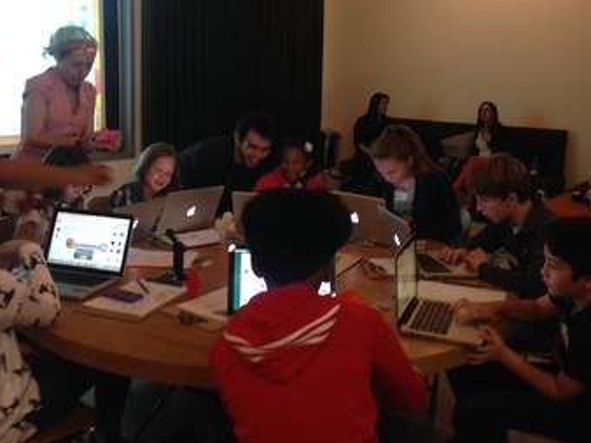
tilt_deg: -10.8
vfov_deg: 35.0
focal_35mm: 41
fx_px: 699
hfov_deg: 45.8
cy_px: 193
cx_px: 296
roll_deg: -2.1
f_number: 2.4
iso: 125
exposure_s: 1/20
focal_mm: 4.12
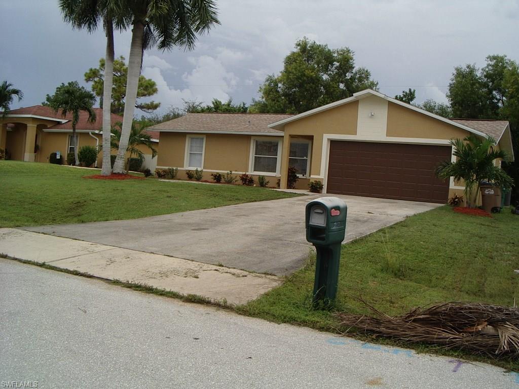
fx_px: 570
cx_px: 260
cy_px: 194
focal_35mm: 38
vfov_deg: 37.7
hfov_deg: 49.0
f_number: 4.8
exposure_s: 1/125
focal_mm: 5.8
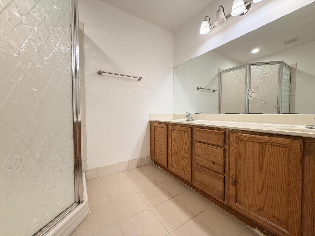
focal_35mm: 14
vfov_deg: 85.7
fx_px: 127
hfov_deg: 102.1
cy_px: 118
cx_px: 158
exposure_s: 1/60
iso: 200
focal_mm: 2.22
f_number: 2.2
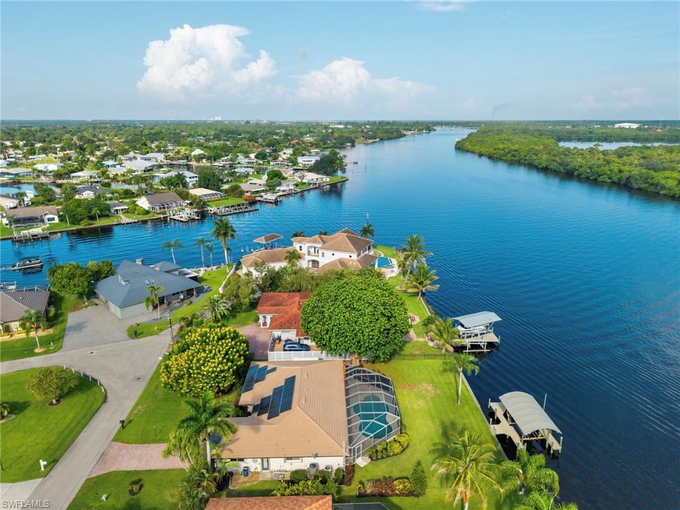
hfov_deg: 71.6
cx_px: 340
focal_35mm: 24
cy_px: 255
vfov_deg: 56.8
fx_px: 471
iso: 100
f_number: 1.8
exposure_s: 1/240
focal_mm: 8.67
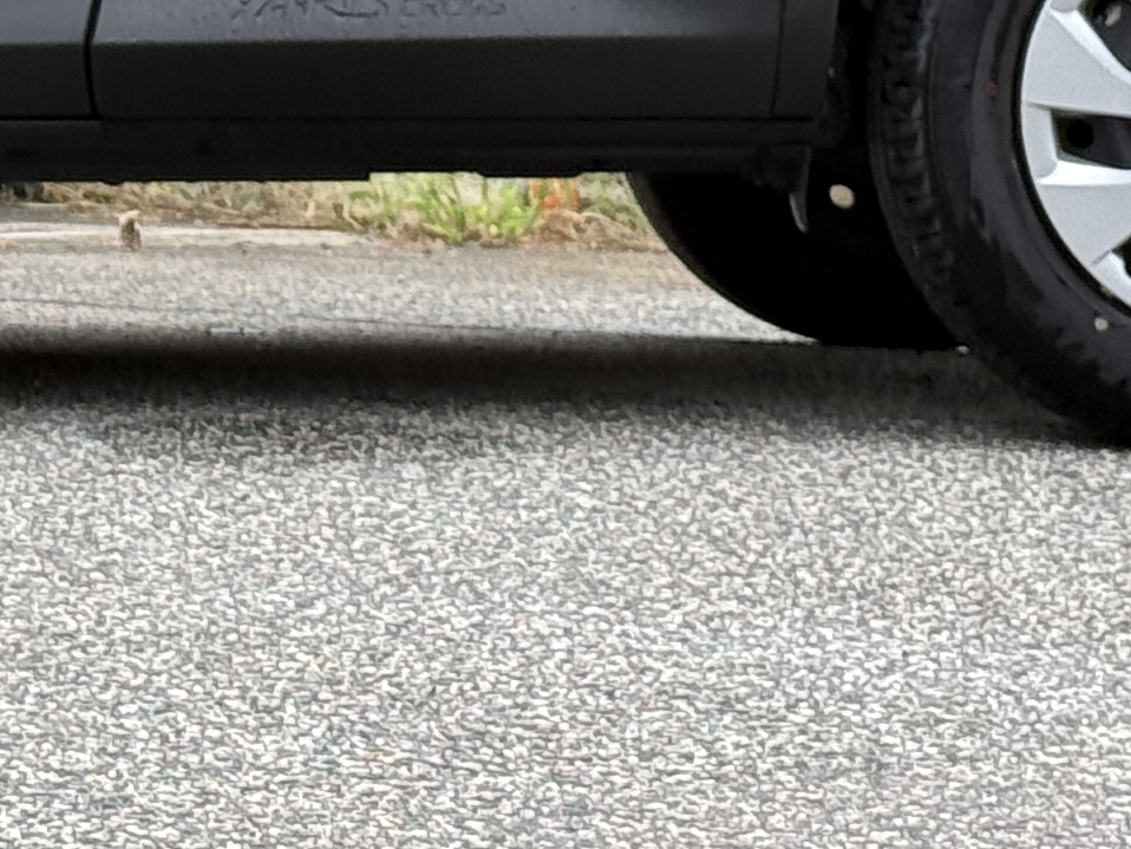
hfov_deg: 9.7
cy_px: -510
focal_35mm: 202
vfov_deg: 7.2
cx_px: -217
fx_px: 6602
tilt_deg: +1.9
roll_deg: -0.9
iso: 64
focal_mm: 6.76
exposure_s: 1/1149
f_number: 1.78
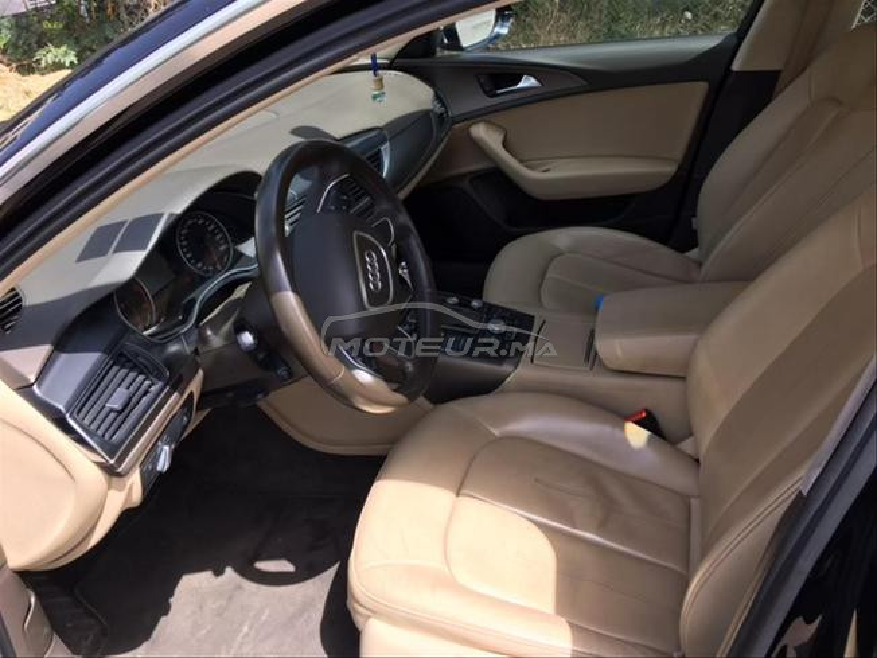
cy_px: 329
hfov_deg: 61.7
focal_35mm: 29
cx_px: 438
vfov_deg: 48.2
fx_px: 735
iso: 25
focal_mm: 4.15
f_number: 2.2
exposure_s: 1/248
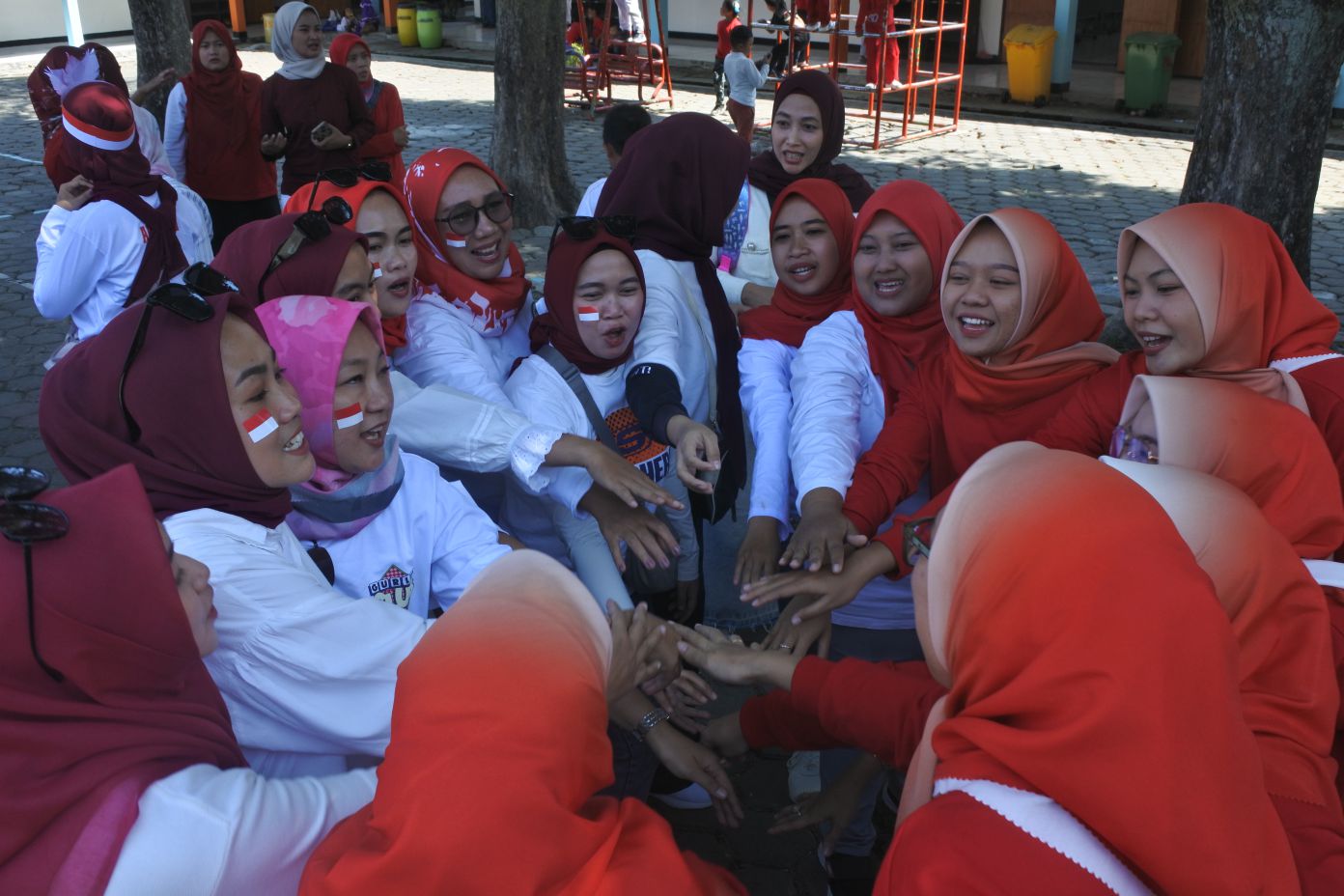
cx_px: 672
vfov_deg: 38.9
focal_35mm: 34
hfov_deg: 55.8
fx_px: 1269
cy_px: 448
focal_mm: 12.8
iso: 200
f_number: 7.1
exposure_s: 1/125
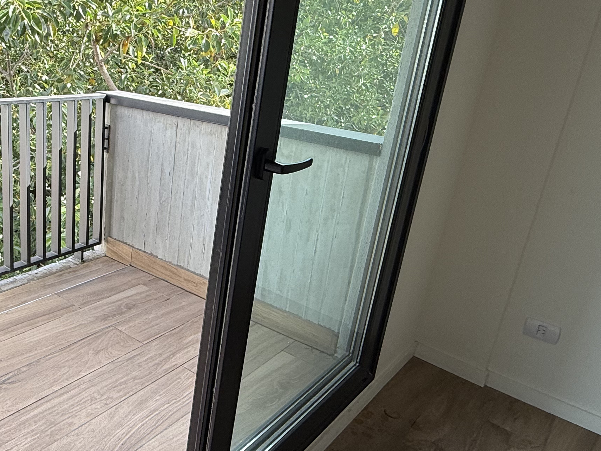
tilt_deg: -17.5
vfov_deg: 42.9
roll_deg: -4.5
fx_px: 573
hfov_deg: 53.2
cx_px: 162
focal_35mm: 33
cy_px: 200
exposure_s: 1/163
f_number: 2.2
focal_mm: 2.22
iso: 50
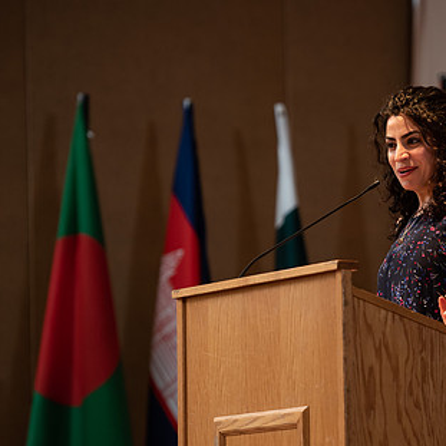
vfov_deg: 7.9
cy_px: 232
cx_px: 414
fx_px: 3236
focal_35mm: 222
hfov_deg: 7.9
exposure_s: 1/200
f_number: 3.2
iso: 1250
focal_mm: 140
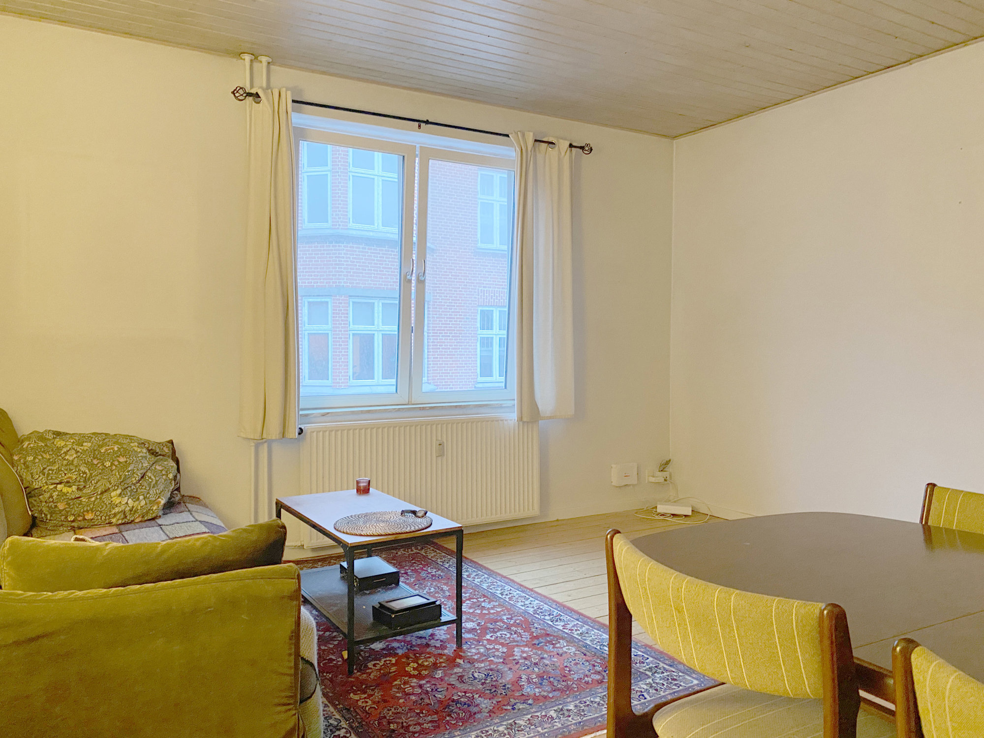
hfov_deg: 67.3
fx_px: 739
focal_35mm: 26
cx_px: 492
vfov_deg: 53.1
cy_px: 369
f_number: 1.8
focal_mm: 4.25
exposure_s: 1/25
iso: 500
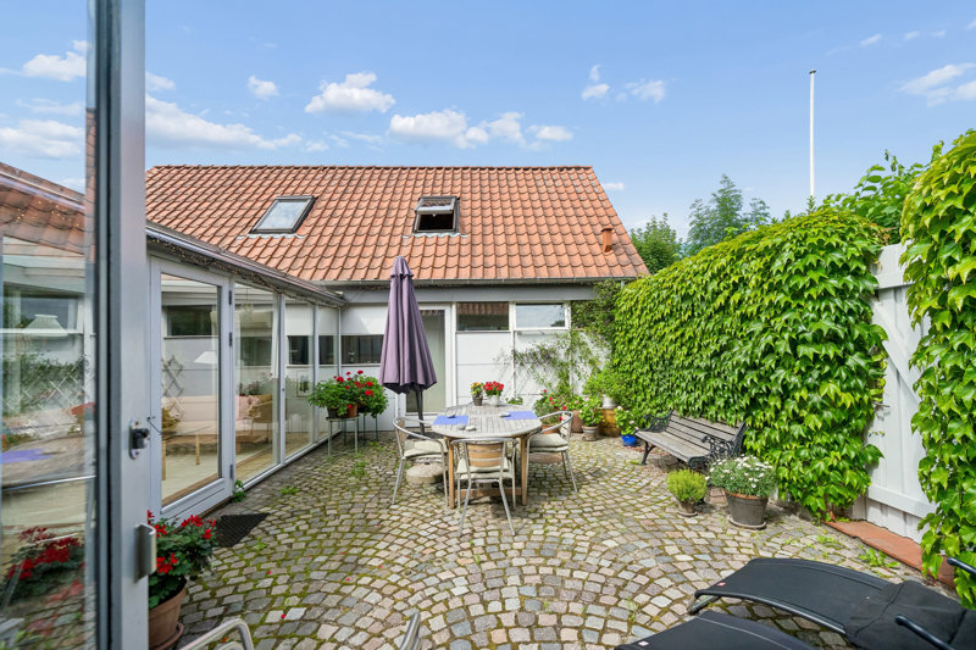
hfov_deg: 104.3
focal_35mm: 14
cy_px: 325
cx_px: 488
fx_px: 379
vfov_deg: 81.2
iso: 800
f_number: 5.6
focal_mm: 14
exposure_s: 1/2500
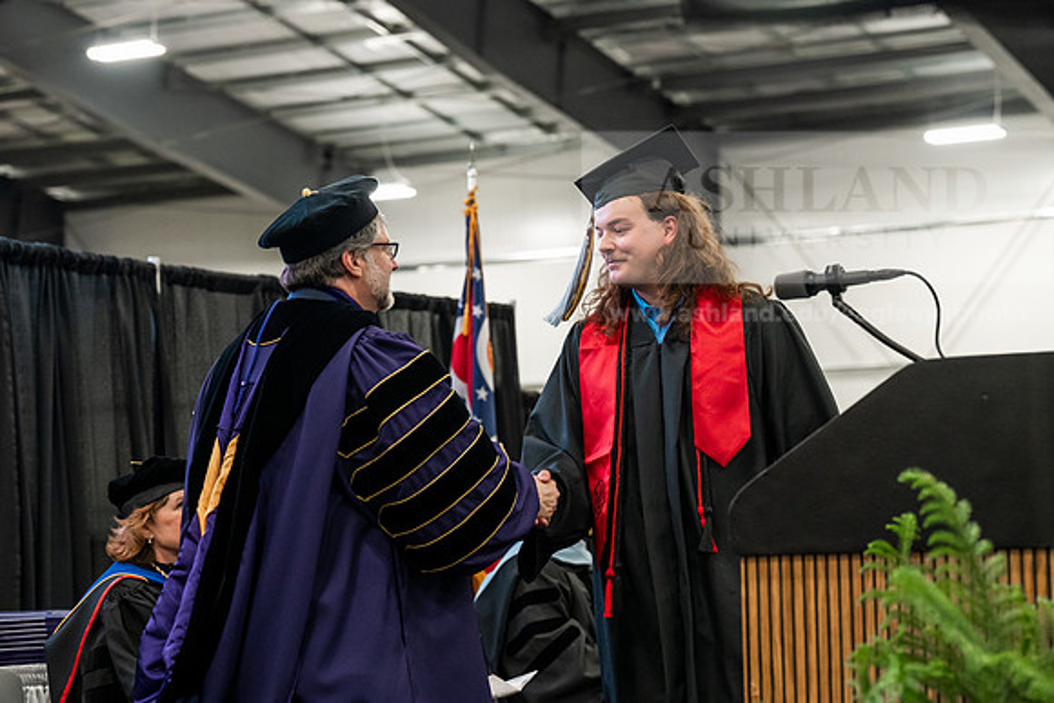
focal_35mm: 86
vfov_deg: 15.9
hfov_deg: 23.6
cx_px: 527
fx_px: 2518
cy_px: 352
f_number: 4.5
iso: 4000
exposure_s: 1/200
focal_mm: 86
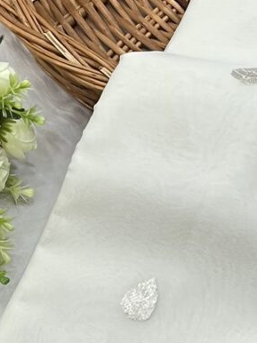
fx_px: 684
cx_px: 123
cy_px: 335
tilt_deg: -47.9
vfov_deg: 26.8
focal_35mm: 69
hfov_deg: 21.3
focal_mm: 5.1
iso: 100
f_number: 1.6
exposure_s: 1/50
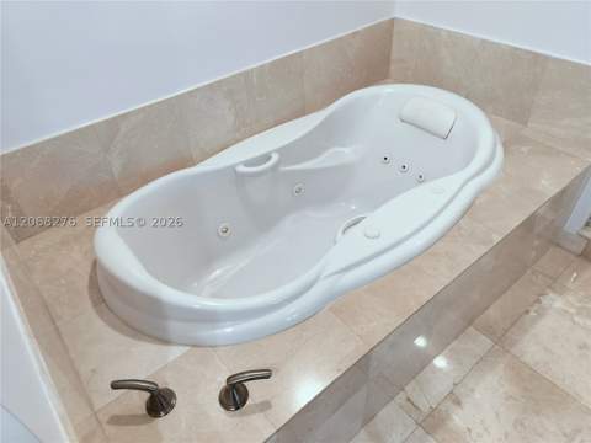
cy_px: 222
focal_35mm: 24
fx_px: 410
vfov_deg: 56.8
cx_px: 296
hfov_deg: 71.6
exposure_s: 1/30
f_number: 1.7
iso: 200
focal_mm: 5.24
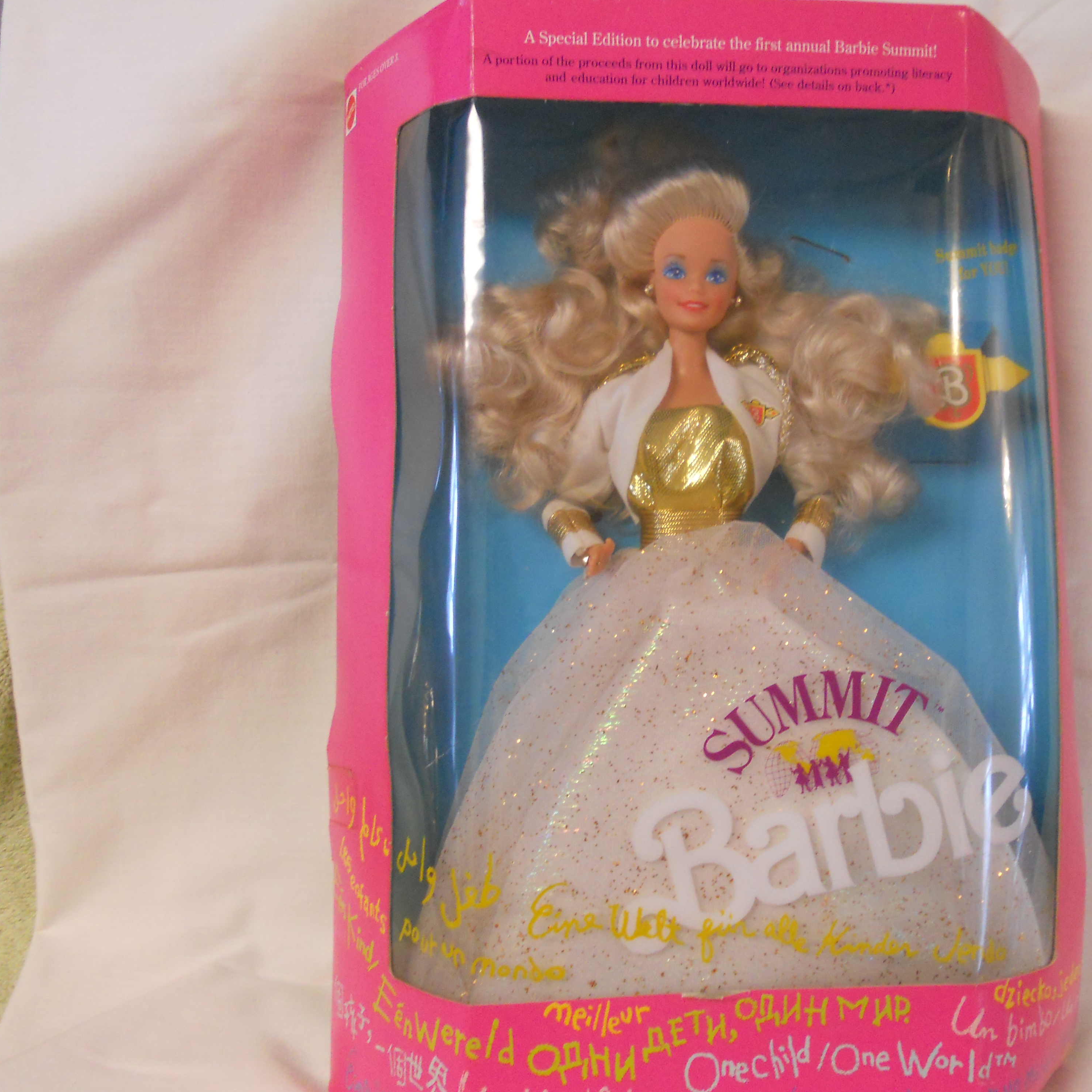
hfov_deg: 43.5
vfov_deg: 43.9
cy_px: 549
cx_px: 677
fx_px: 1356
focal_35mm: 38
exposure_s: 1/30
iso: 320
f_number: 3.5
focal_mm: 5.8
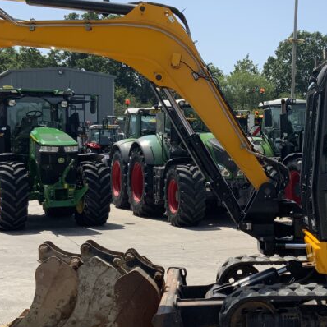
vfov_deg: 26.1
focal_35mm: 66
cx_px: 253
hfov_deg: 25.7
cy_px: 151
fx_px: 705
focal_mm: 3
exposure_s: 1/2227
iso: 16
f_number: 1.8
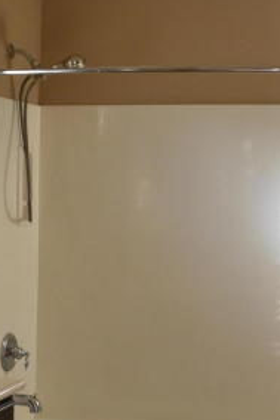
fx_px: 946
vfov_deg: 24.4
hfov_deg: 16.8
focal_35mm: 81
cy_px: 370
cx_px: 73
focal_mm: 20
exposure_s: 1/125
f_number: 5.6
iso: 400
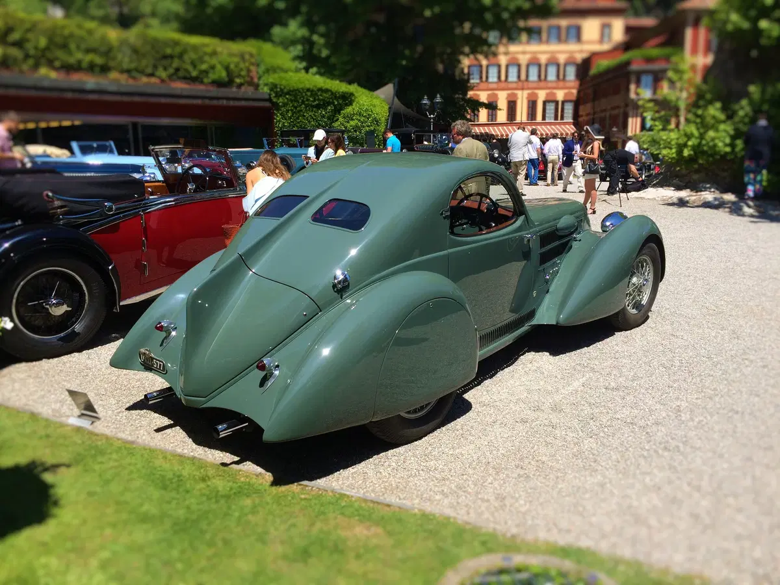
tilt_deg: -12.9
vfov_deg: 48.2
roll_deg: +1.3
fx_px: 653
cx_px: 390
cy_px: 292
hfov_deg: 61.7
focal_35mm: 29
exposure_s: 1/2283
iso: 32
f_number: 2.2
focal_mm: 4.15
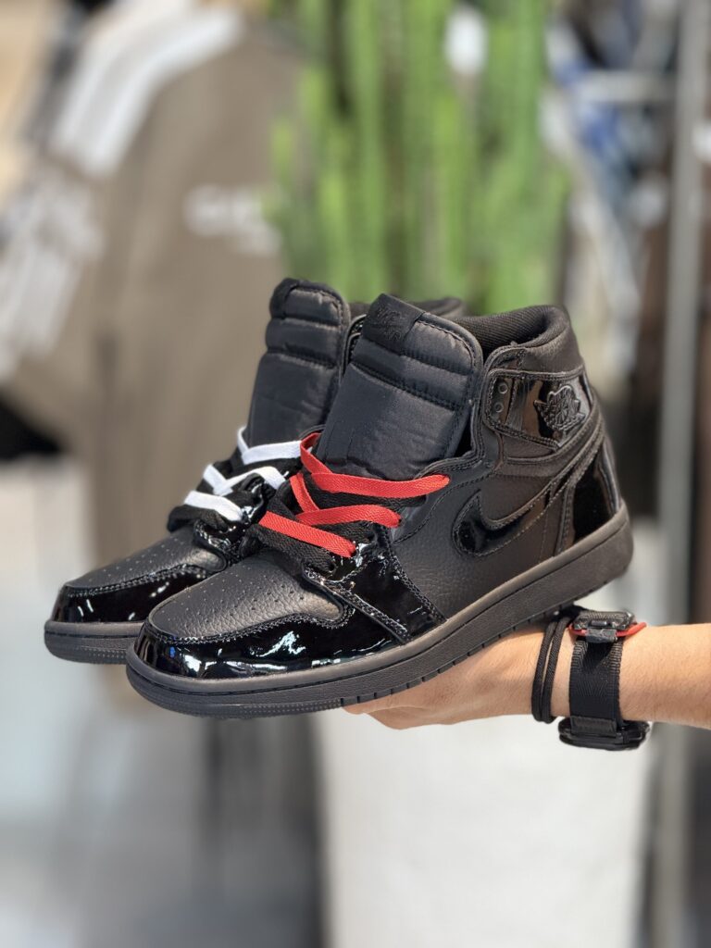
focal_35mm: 120
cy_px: 474
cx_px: 356
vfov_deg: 16.4
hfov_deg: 12.3
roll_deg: -0.6
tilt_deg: -15.6
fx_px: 3286
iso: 250
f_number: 2.8
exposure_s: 1/100
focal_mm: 15.66
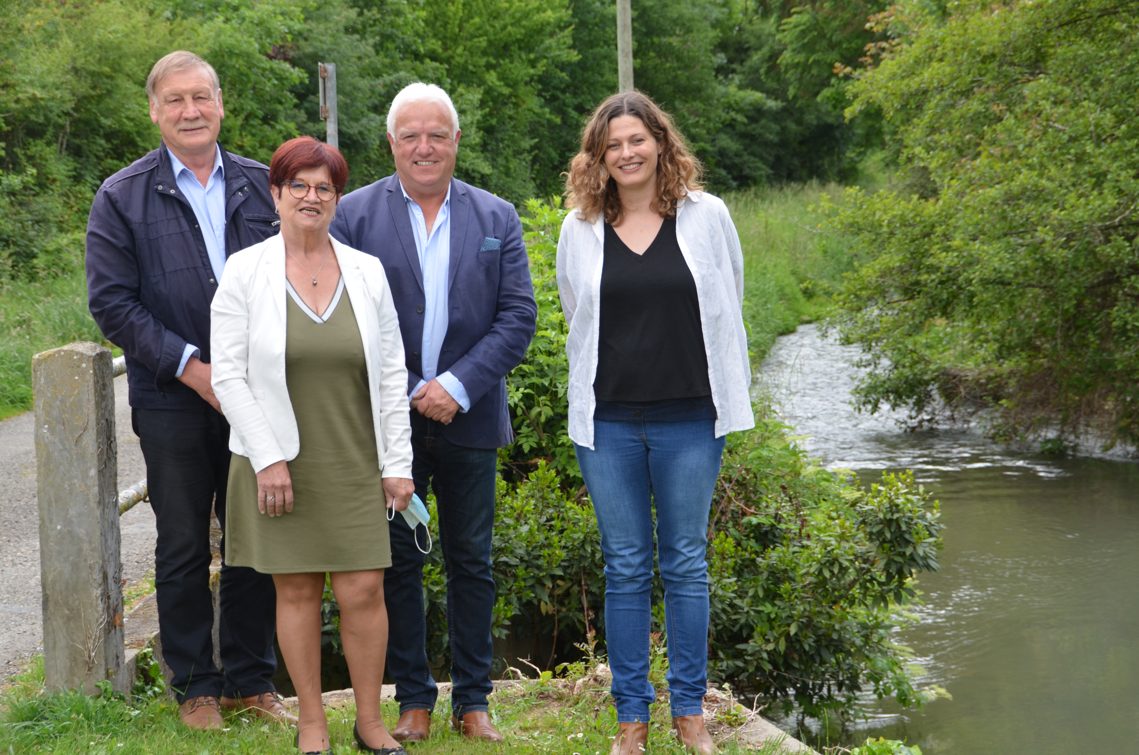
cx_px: 570
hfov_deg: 27.0
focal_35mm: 75
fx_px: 2368
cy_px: 378
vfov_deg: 18.1
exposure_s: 1/200
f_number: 7.1
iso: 200
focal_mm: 50
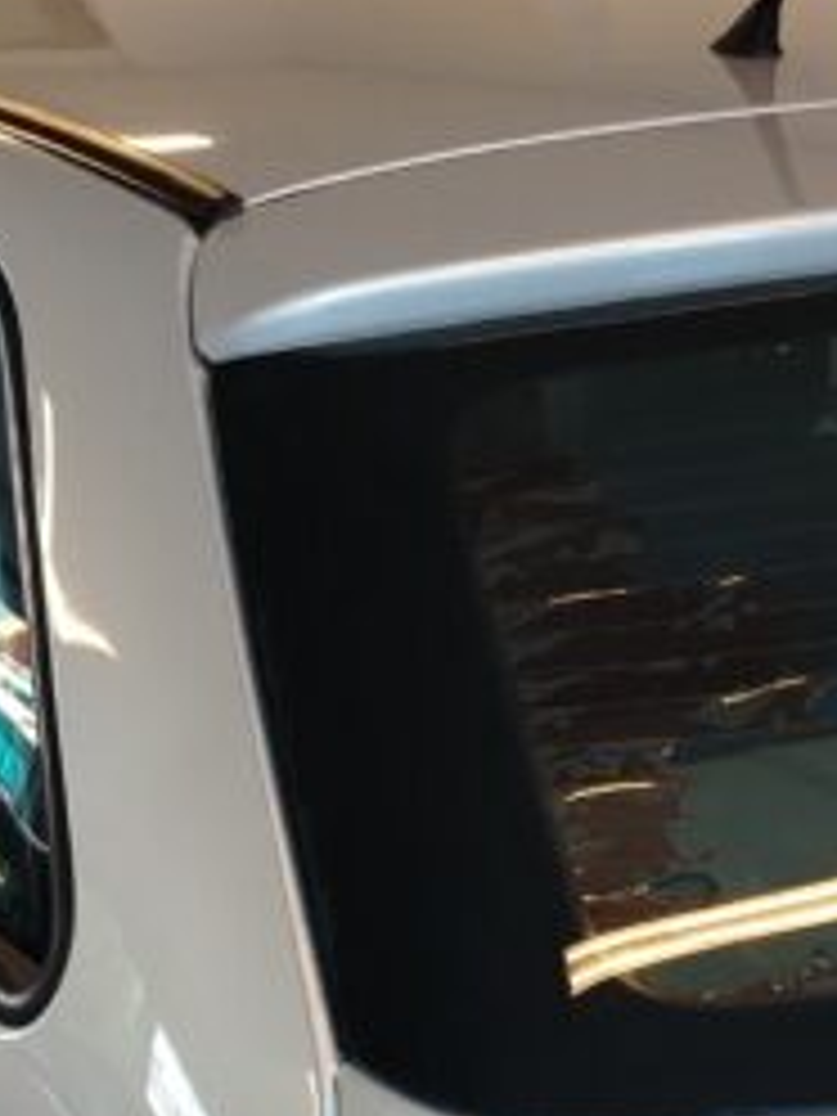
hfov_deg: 14.8
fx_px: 3192
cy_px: 1166
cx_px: 698
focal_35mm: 99
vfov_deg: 19.2
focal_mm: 5.25
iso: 688
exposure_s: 1/50
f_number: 1.75
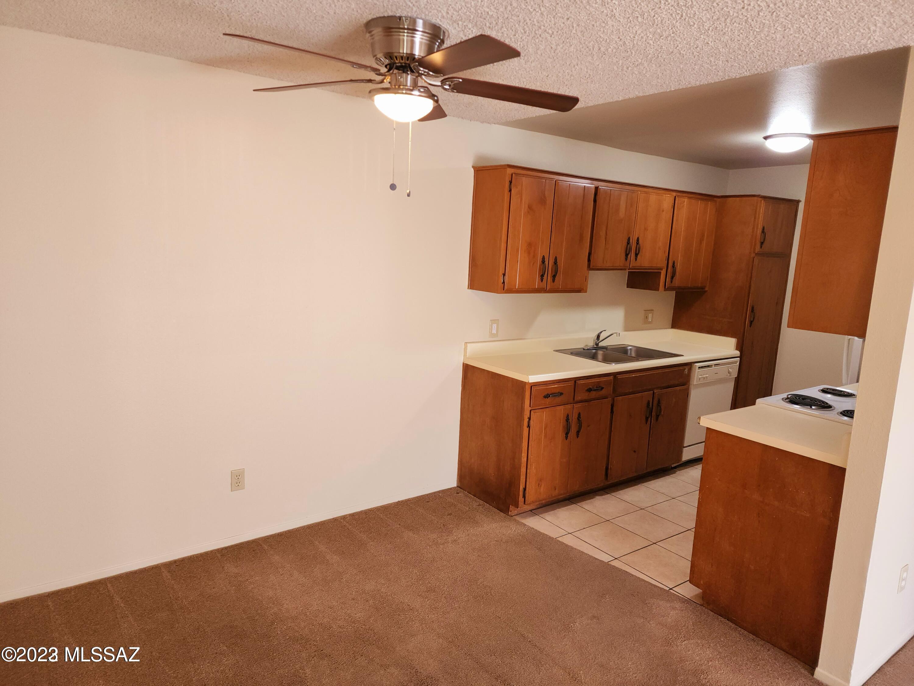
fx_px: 607
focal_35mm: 23
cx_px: 457
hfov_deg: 73.9
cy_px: 343
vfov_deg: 58.9
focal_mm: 6.4
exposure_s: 1/60.2
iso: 125
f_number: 1.8
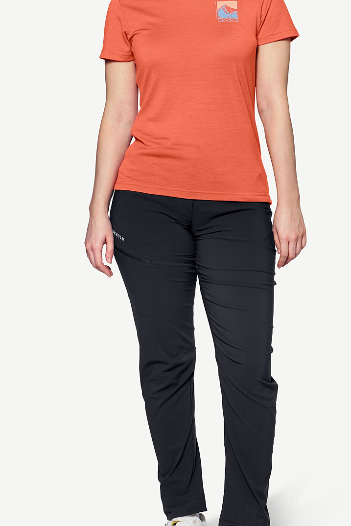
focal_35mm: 125
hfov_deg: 11.0
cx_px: 187
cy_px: 224
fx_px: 1827
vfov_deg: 16.4
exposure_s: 1/160
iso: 160
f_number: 7.1
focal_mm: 70
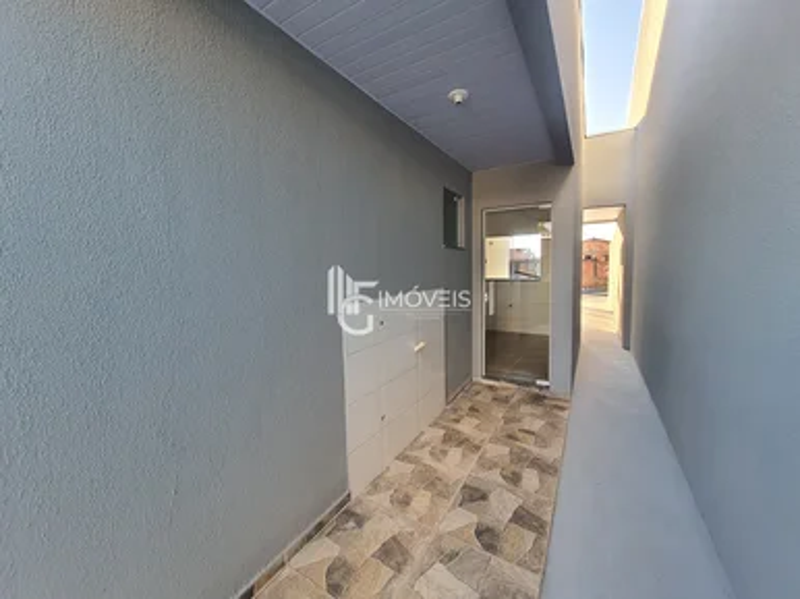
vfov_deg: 89.9
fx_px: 300
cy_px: 300
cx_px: 400
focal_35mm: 13
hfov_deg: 106.2
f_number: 2.2
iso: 64
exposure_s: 1/60
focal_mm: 1.74
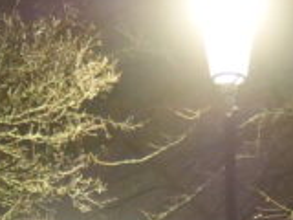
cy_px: 534
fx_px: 1735
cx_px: 211
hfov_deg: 9.6
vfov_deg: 6.8
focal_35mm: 205
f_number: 2.8
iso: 3200
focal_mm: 16
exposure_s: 1/50
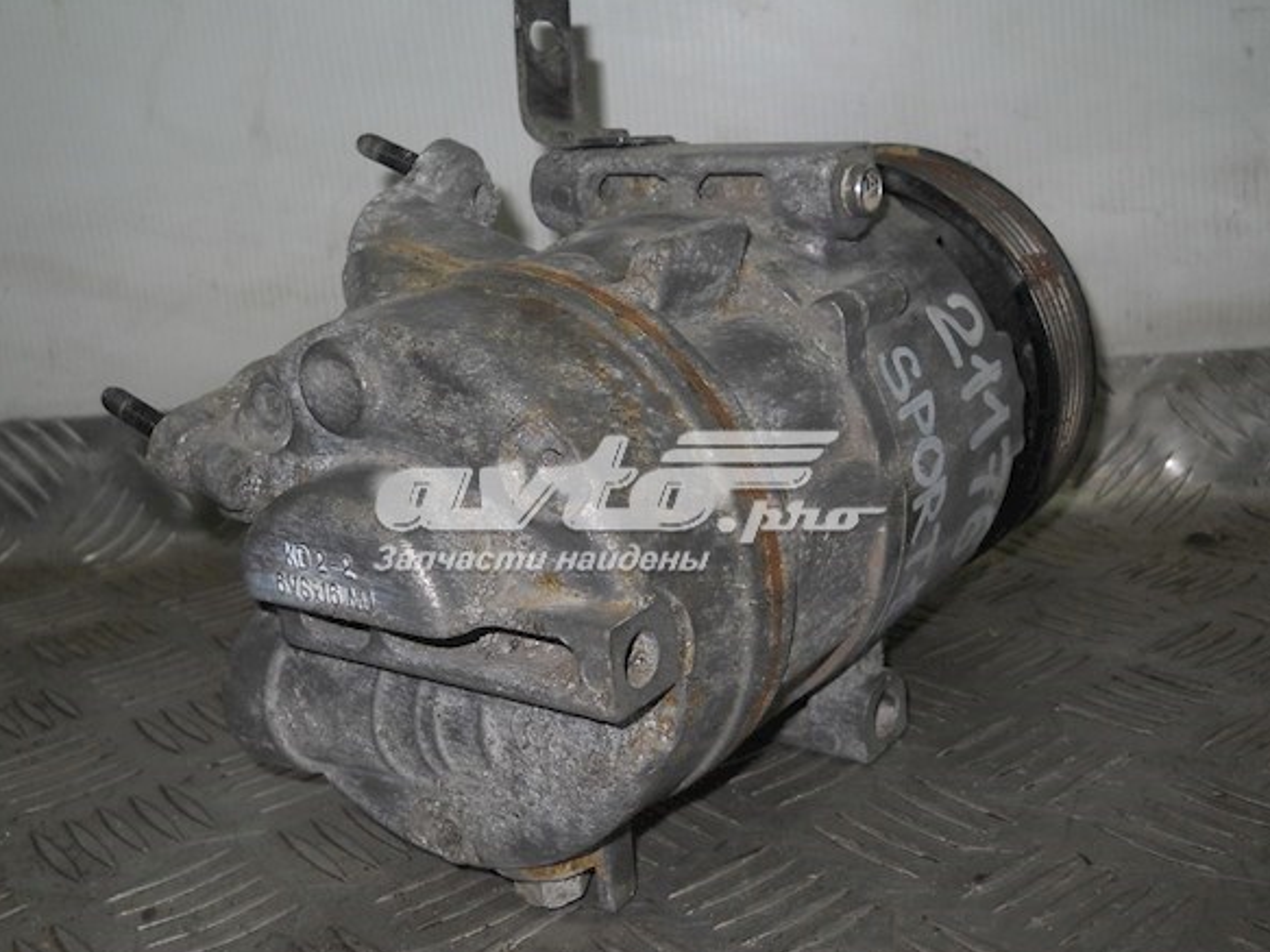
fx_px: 1651
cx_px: 623
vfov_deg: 32.2
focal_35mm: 45
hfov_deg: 42.1
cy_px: 497
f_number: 5.5
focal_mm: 6.72
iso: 80
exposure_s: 1/30
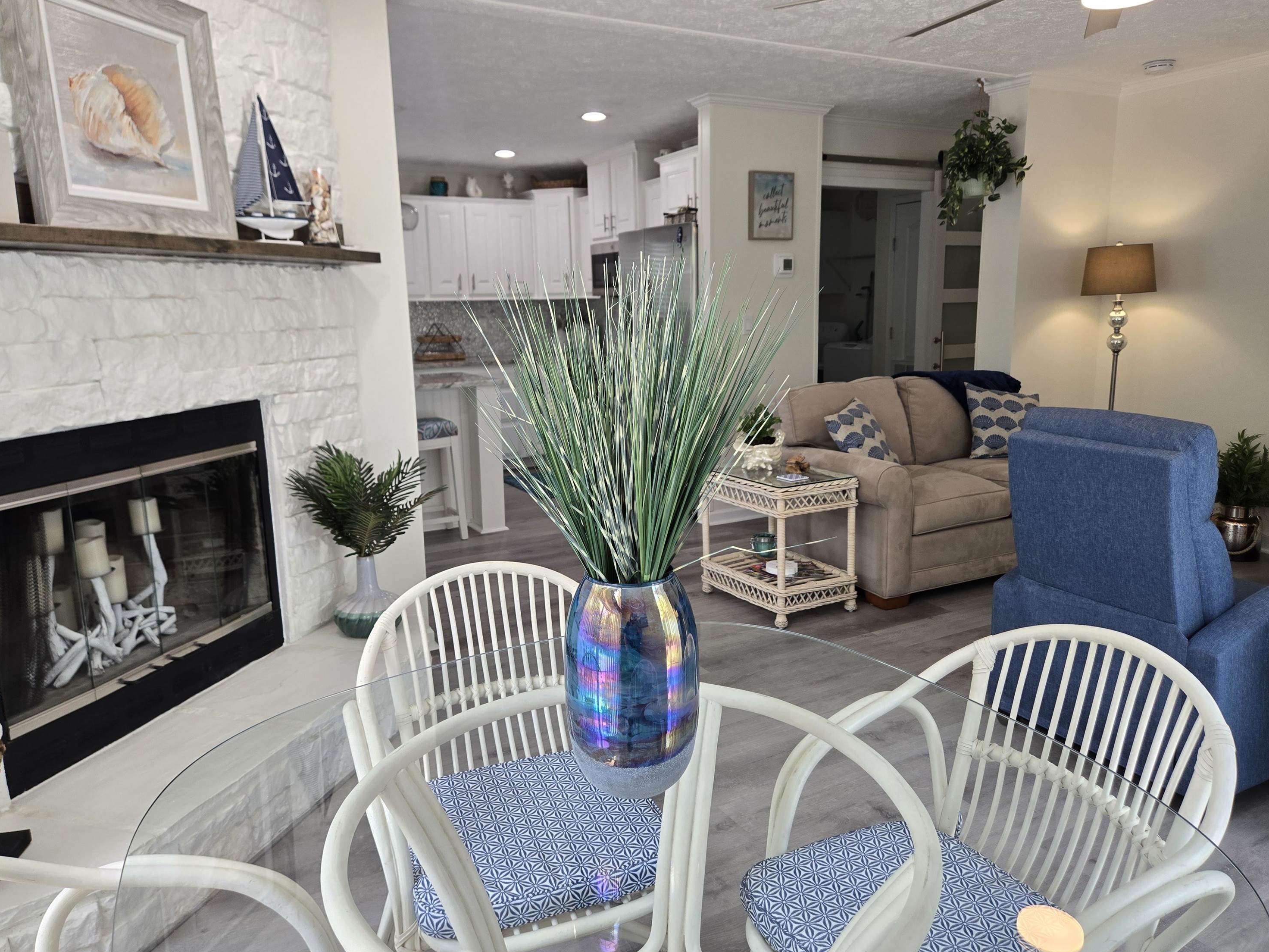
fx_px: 880
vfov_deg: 56.8
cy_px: 467
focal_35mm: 24
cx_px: 633
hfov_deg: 71.6
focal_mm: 5.4
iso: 100
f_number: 1.8
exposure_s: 1/120
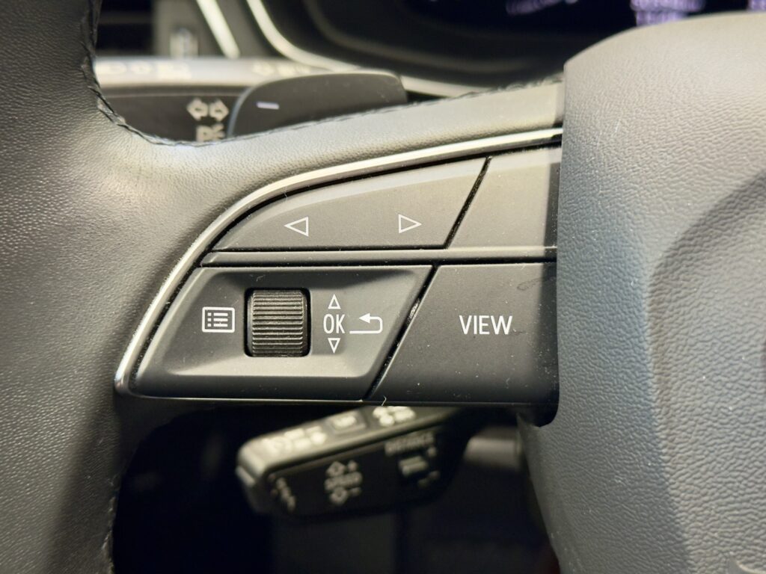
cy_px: 287
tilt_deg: -31.5
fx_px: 1062
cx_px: 383
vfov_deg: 30.3
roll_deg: +0.8
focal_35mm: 48
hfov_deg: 39.7
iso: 320
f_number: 1.78
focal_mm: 6.76
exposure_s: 1/33
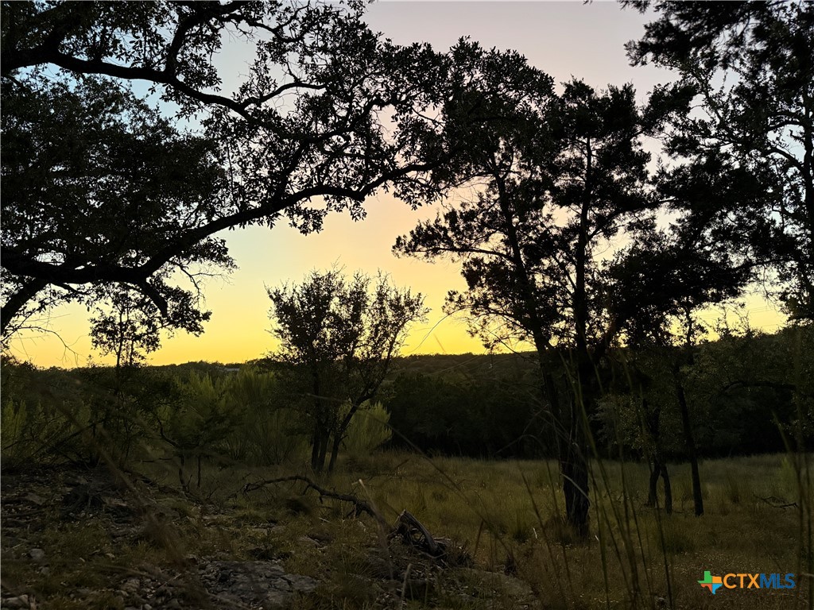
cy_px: 305
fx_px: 564
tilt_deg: +7.9
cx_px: 407
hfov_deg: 71.6
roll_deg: +0.8
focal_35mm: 24
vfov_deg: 56.8
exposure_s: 1/60
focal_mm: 6.76
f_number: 1.78
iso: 500
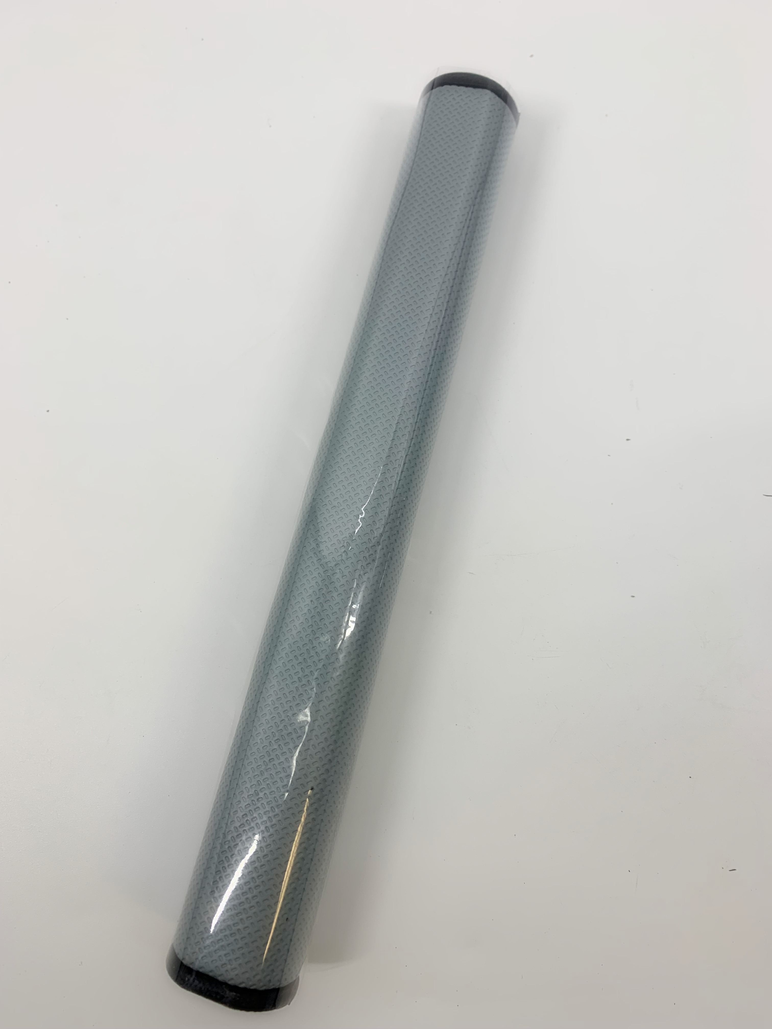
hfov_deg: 53.1
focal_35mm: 26
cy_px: 514
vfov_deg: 67.3
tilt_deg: -79.3
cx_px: 386
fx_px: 773
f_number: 1.8
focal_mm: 4.25
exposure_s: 1/121
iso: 32
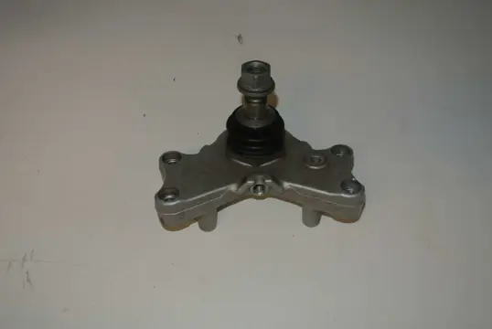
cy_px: 164
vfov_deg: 34.3
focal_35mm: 39
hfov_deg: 49.5
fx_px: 534
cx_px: 246
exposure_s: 1/60
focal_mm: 14.5
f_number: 4
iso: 200
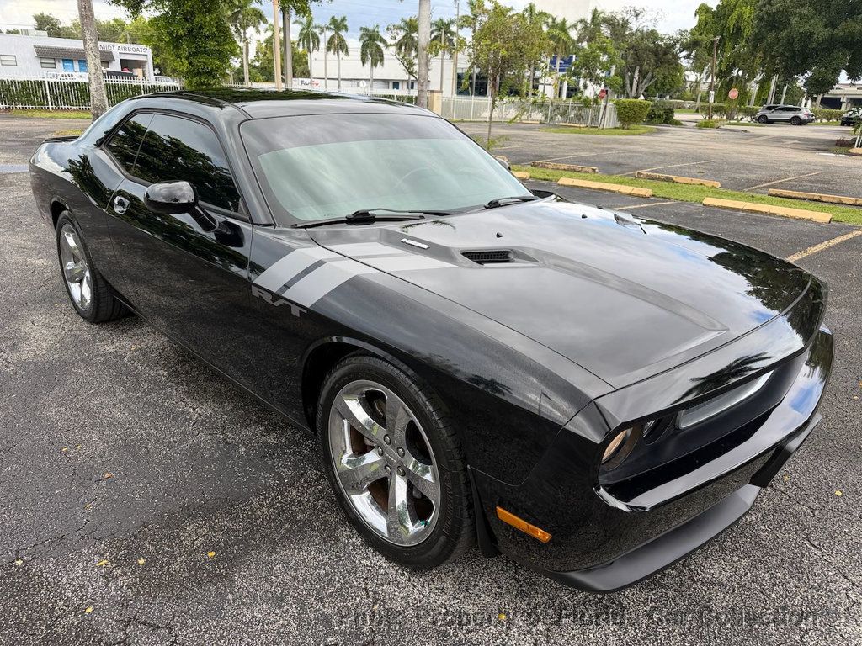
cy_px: 323
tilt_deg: -20.6
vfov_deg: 56.8
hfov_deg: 71.6
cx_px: 431
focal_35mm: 24
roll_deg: -1.6
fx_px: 598
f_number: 1.78
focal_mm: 6.76
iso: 80
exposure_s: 1/909
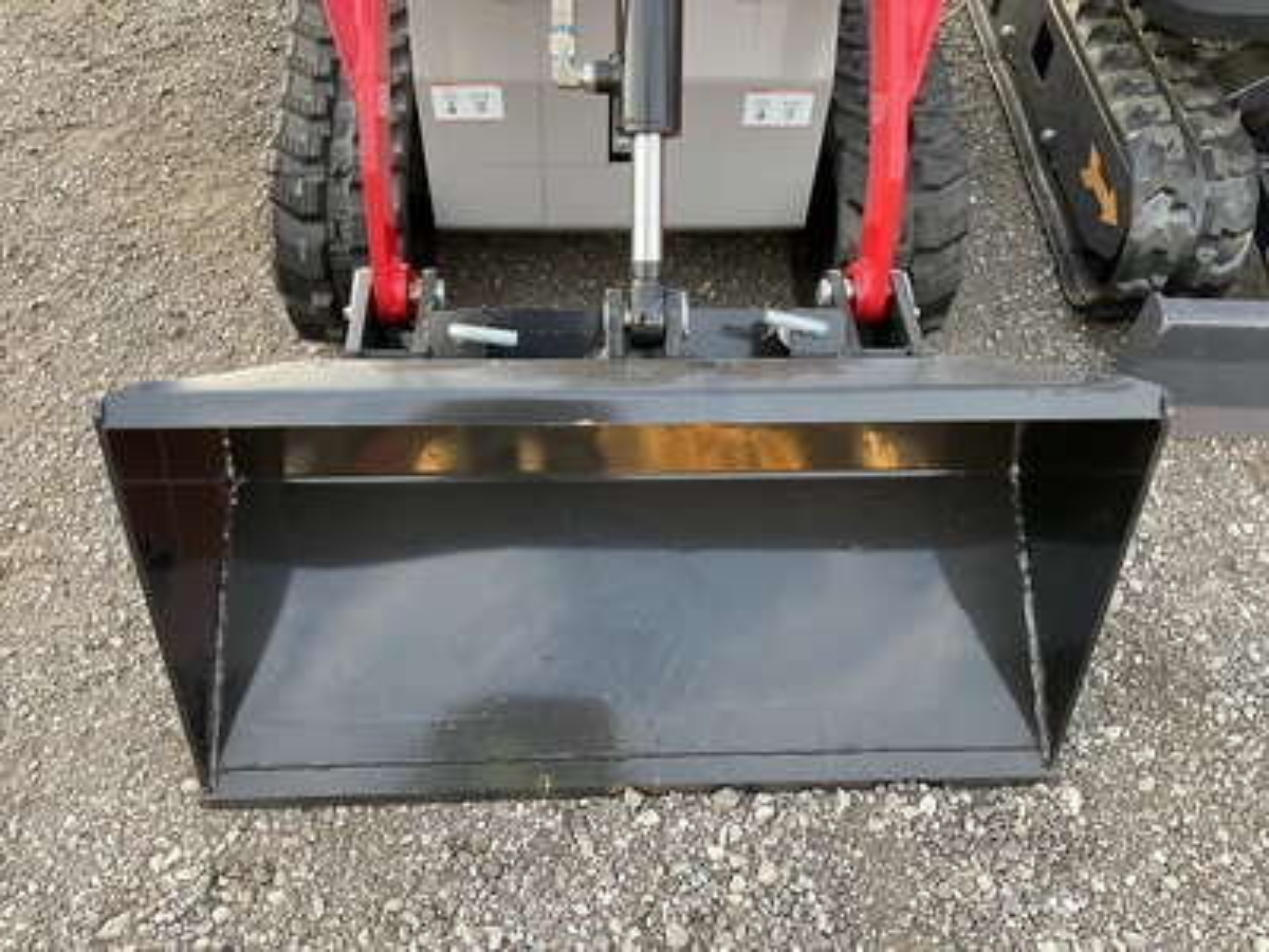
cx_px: 634
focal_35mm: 29
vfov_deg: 48.2
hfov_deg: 61.7
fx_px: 1063
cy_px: 476
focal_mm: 3
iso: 64
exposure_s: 1/93
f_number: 1.8
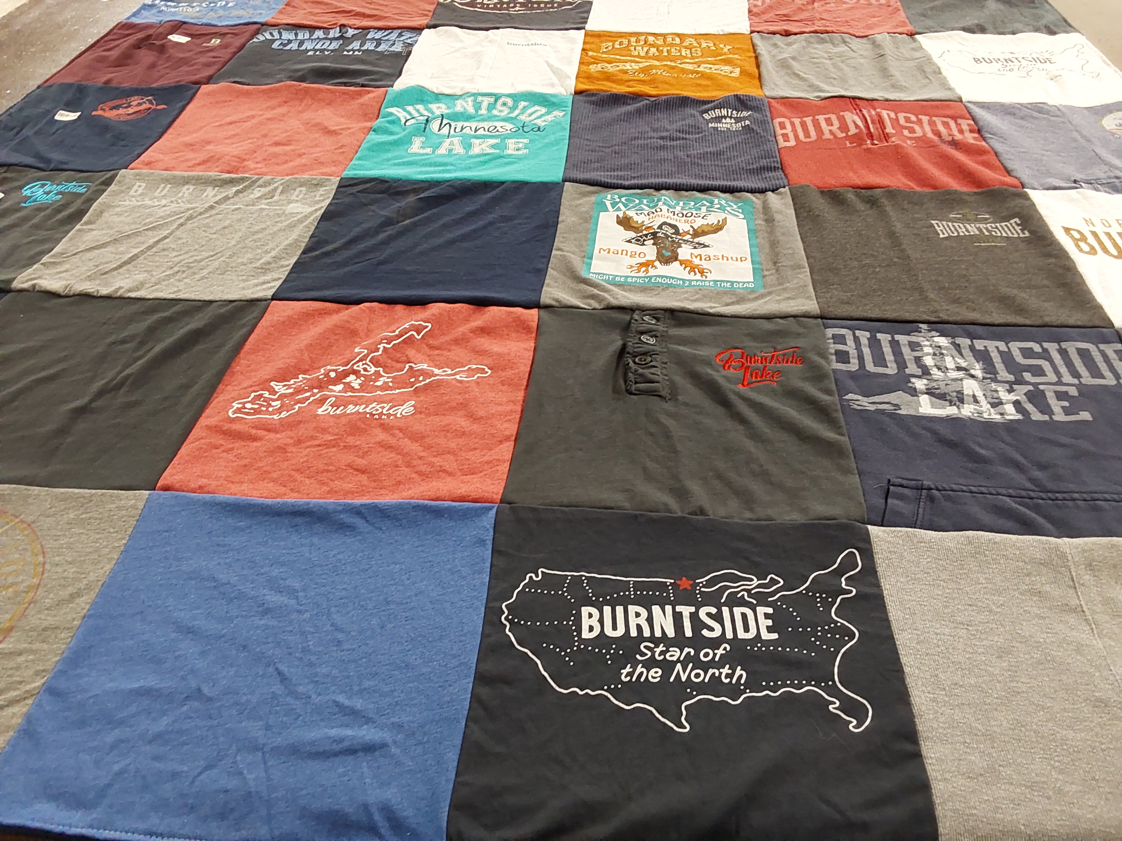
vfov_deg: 49.7
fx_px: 908
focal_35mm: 28
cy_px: 420
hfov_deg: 63.4
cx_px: 561
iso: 200
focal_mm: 2.91
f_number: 1.9
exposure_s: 1/60
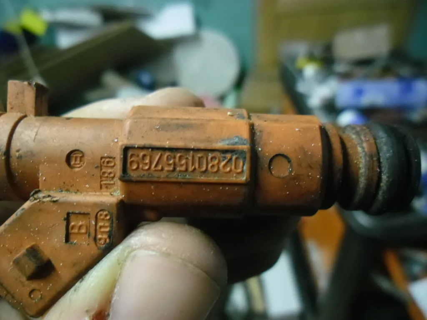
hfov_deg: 65.3
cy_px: 160
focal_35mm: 27
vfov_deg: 51.4
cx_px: 214
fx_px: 333
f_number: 3.5
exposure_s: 1/22
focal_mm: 4.9
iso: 400
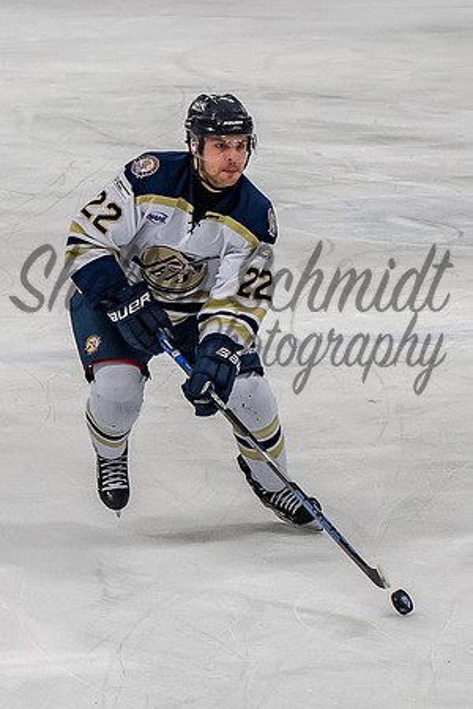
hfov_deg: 5.3
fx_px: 5152
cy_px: 256
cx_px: 161
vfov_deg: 7.9
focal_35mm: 261
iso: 1600
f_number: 3.2
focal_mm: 70
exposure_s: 1/800
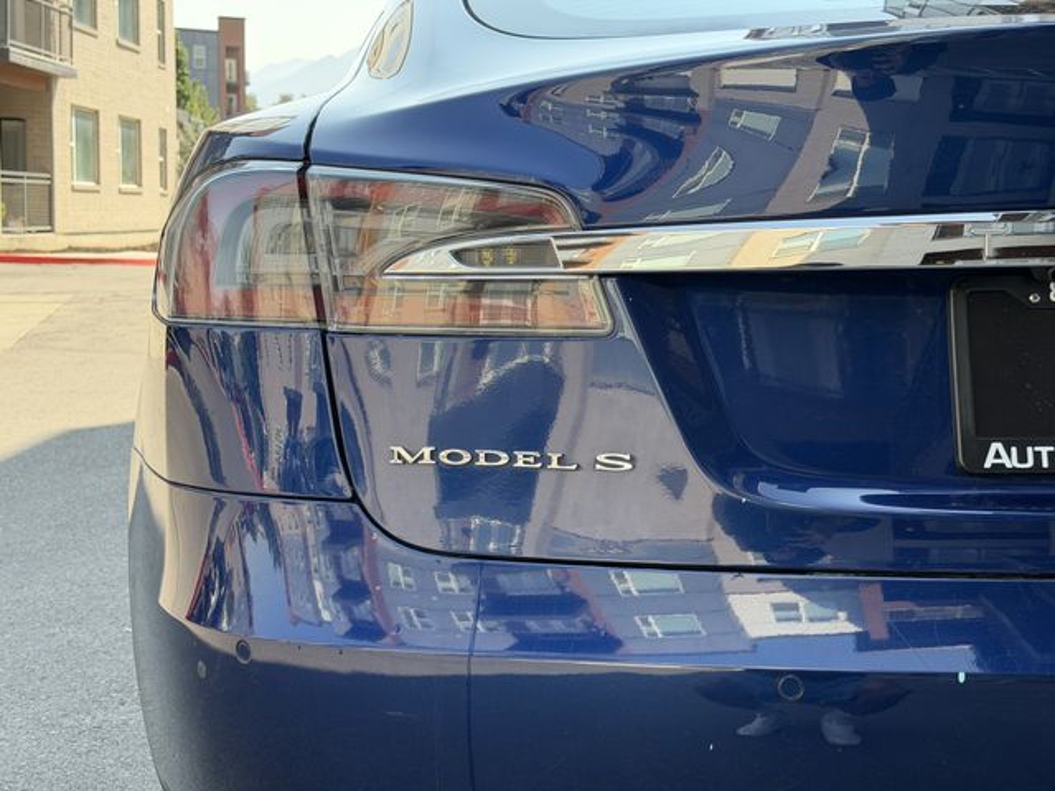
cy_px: 396
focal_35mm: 48
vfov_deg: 30.3
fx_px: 1463
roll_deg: -1.1
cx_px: 528
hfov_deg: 39.7
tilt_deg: -6.9
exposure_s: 1/675
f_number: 1.78
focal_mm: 6.76
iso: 80
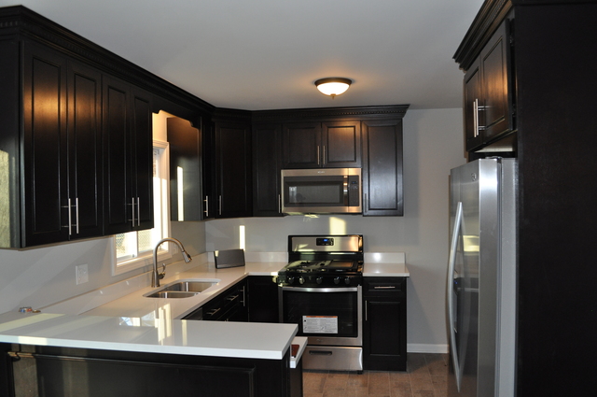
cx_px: 298
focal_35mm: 27
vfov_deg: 47.8
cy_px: 198
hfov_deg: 67.4
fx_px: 447
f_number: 5
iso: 800
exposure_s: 1/125
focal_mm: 18
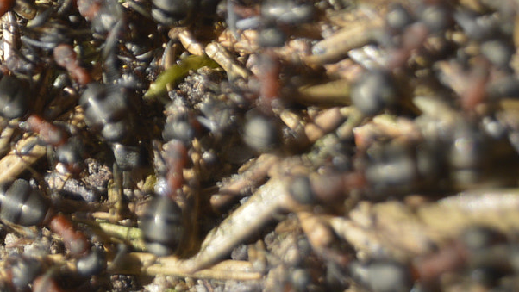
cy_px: -156
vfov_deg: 5.3
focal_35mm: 229
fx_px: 3158
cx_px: -101
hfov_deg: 9.3
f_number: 6.3
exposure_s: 1/160
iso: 100
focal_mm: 55
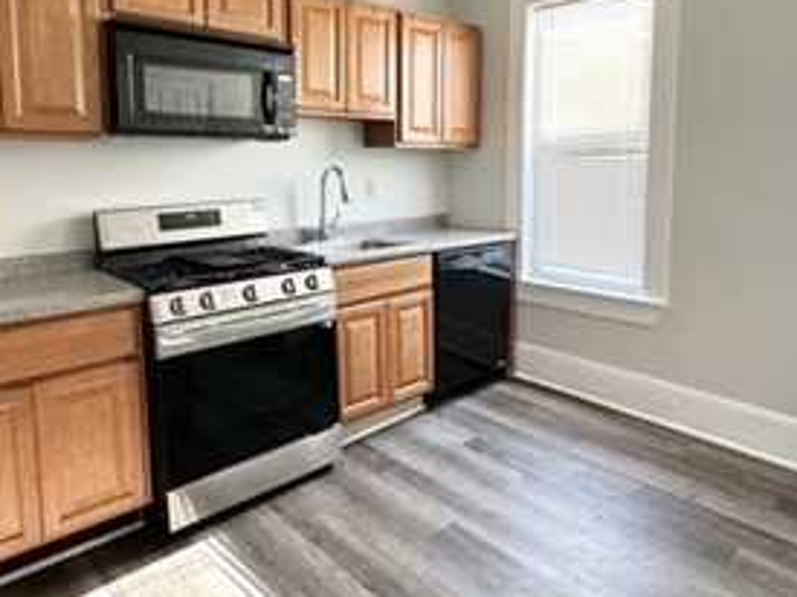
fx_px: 598
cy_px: 216
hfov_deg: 67.2
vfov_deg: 52.3
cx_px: 439
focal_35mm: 26
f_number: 2.2
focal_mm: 2.22
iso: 250
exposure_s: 1/120
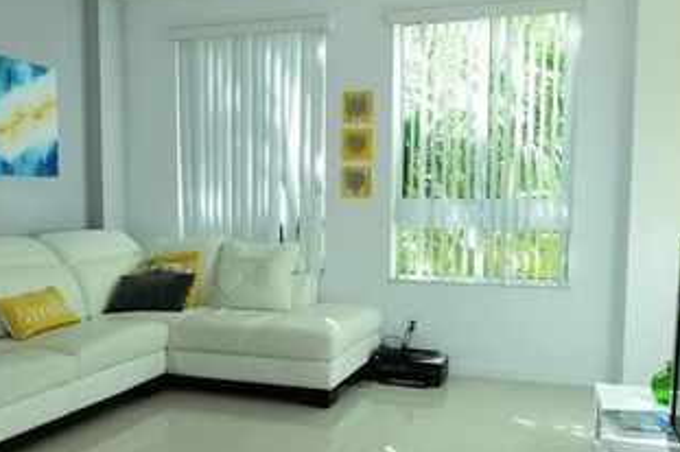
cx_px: 326
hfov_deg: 51.9
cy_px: 262
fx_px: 698
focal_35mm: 37
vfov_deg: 35.8
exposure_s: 1/100
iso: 400
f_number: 4
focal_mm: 18
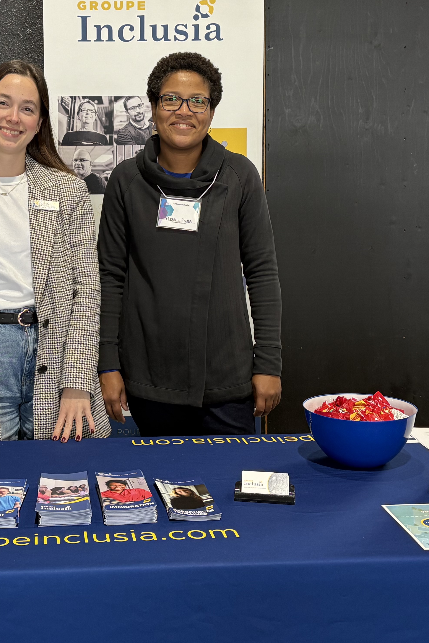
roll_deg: +1.2
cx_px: 99
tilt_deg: -1.6
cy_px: 234
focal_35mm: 52
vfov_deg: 37.9
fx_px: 929
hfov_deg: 25.6
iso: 160
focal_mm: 5.96
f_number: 1.6
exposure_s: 1/60
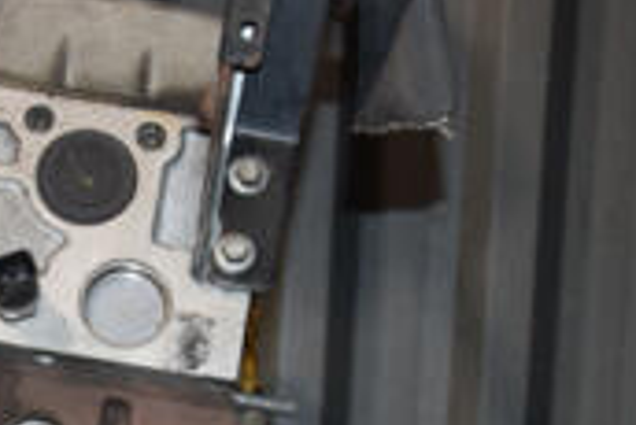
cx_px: -41
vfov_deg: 10.2
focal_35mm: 131
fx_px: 2312
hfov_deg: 15.3
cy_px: 613
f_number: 5
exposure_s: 1/60
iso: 800
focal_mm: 25
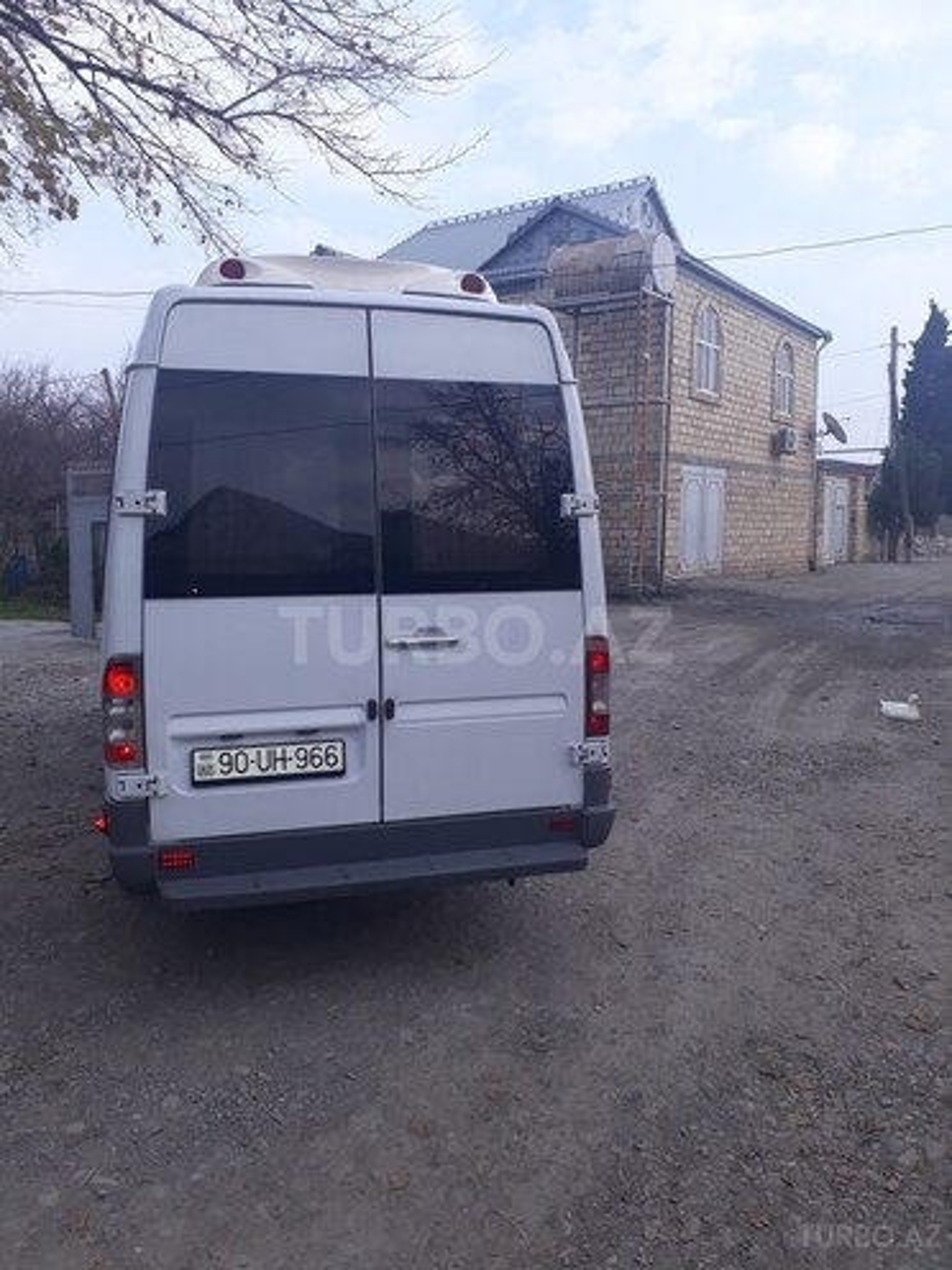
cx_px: 476
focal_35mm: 27
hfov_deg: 51.4
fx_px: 990
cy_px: 635
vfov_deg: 65.3
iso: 40
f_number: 1.9
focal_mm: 3.6
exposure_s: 1/633
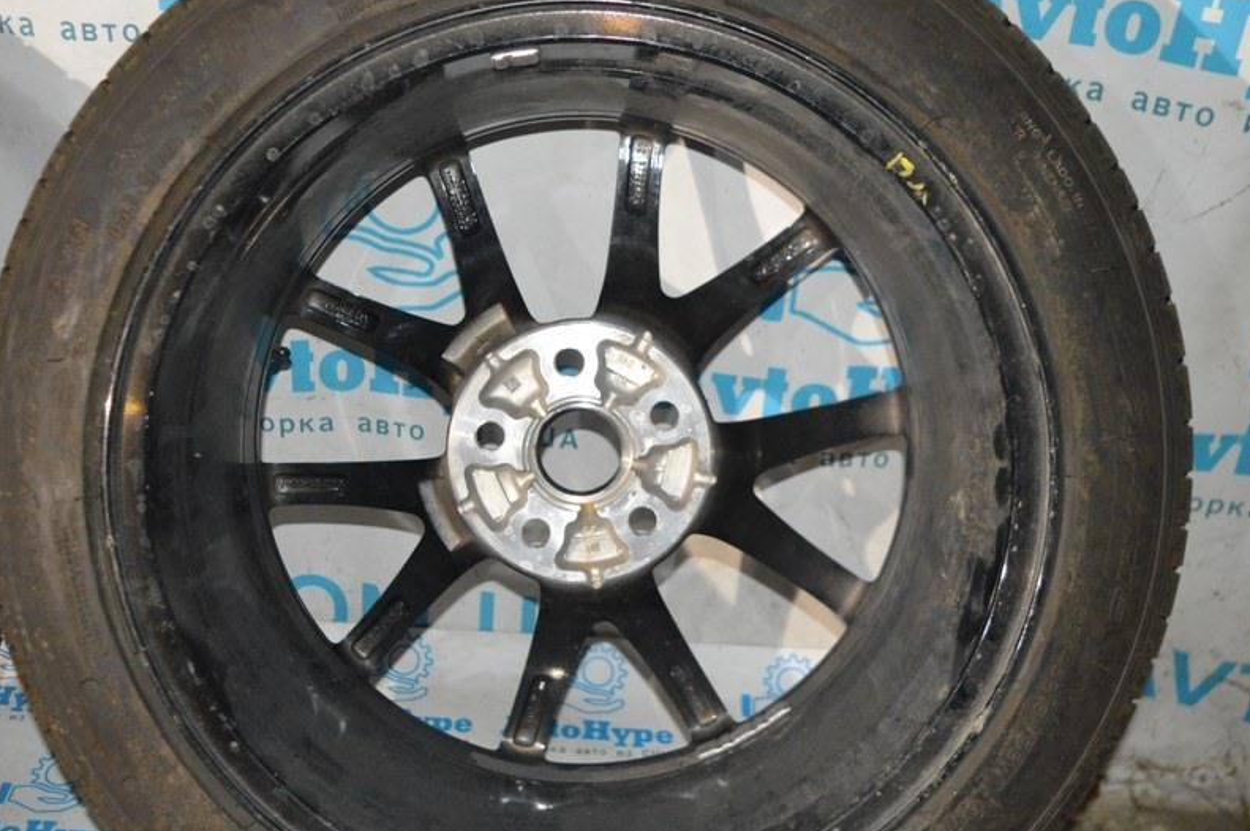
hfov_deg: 43.8
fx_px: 1549
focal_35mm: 45
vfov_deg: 30.0
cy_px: 457
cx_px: 528
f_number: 3.8
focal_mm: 23
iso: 2500
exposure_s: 1/60
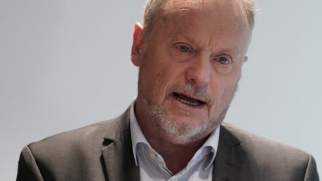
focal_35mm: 438
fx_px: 3738
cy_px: 96
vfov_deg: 2.8
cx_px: 210
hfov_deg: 4.9
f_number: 2.8
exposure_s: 1/320
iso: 2500
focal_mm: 300
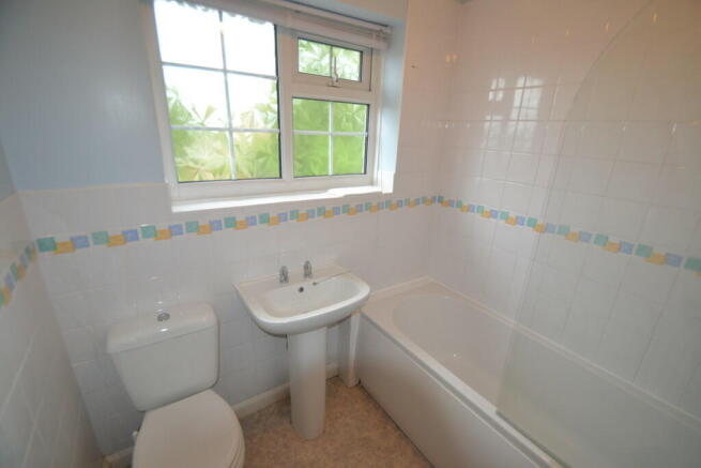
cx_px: 350
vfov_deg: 77.4
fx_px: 292
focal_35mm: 15
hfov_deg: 100.4
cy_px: 234
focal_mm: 10
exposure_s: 1/60
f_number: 3.5
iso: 500
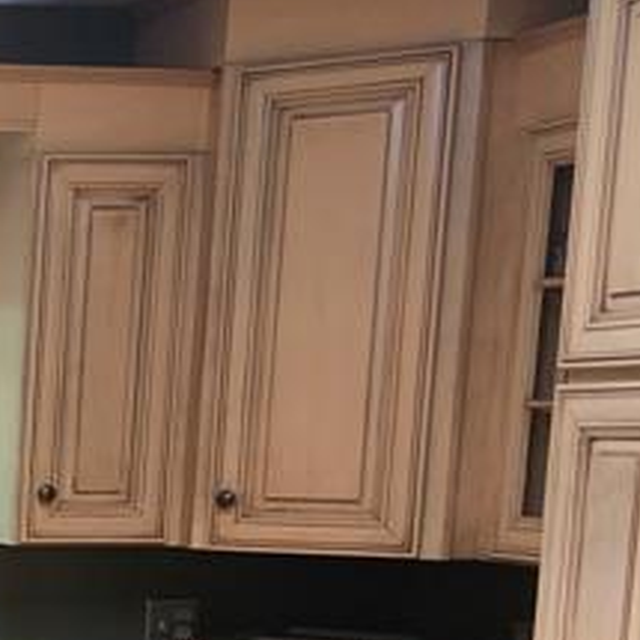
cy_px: 685
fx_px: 2029
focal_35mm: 97
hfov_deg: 14.2
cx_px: -741
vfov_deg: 17.4
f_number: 1.7
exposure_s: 1/60
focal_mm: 6.3
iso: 640
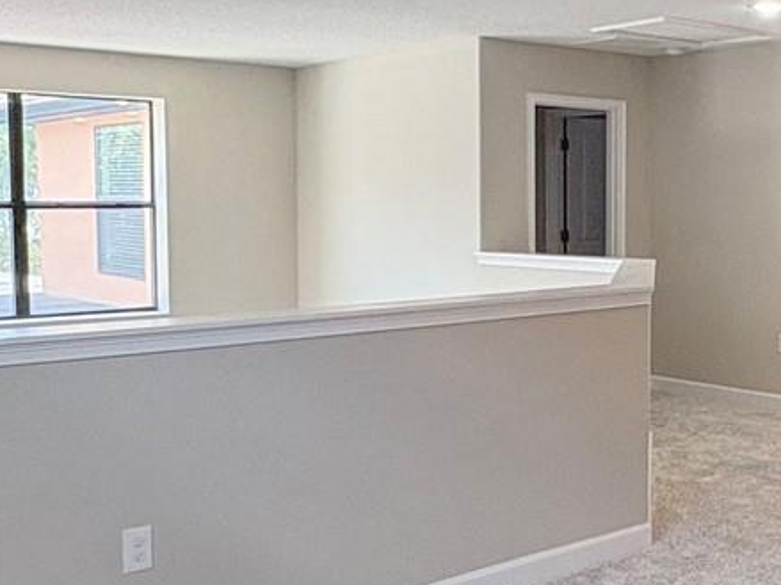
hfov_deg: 36.1
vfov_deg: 28.5
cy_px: 268
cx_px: 642
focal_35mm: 51
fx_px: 1150
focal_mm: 2.22
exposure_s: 1/120
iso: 160
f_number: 2.2
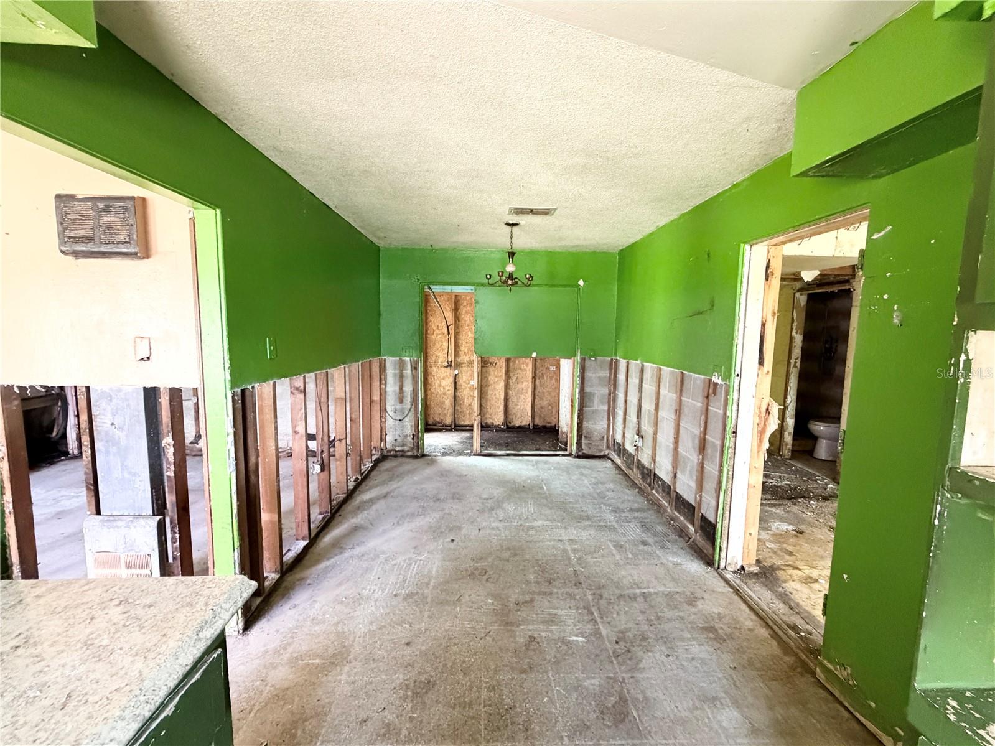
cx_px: 498
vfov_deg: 85.7
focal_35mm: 14
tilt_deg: -8.1
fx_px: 402
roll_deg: +0.8
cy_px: 373
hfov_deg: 102.1
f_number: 2.2
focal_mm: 2.22
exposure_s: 1/60
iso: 640
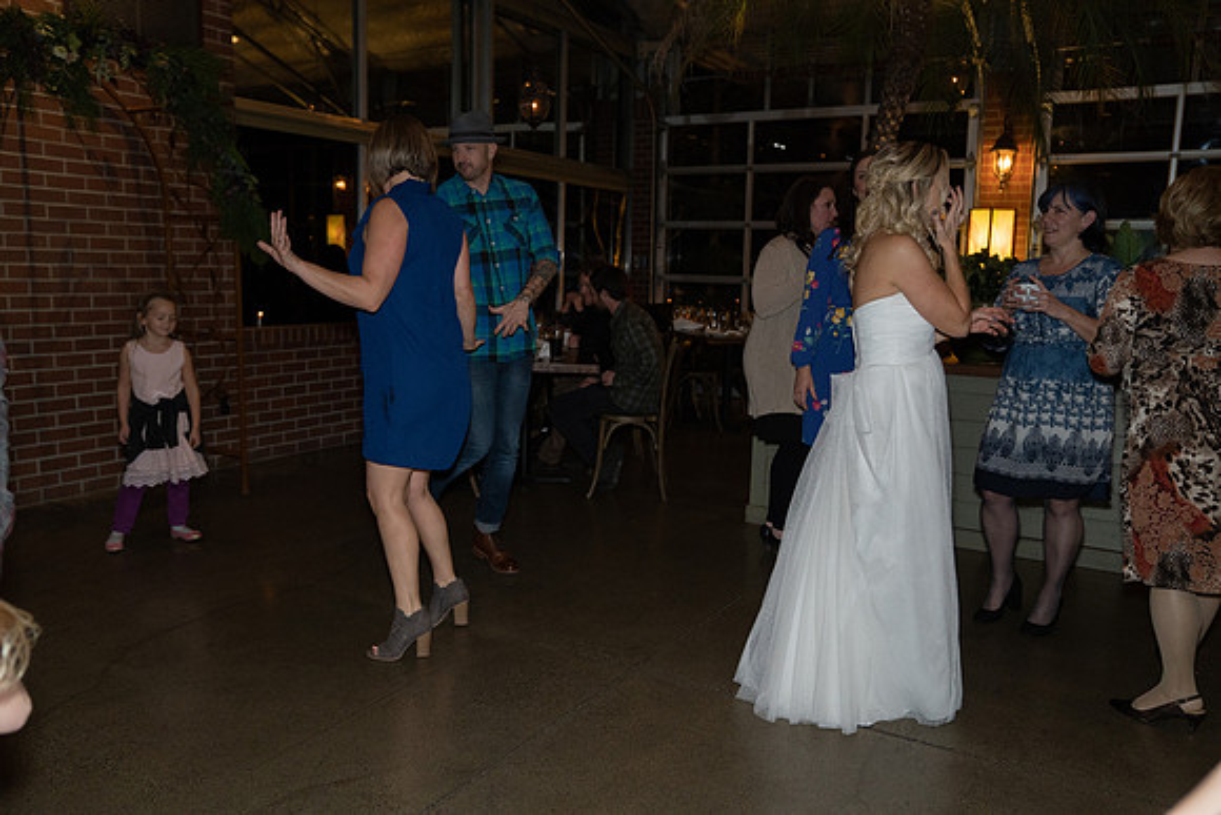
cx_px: 610
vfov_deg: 46.4
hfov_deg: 65.5
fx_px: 950
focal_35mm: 28
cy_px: 408
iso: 2500
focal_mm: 28
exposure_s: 1/250
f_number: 2.8
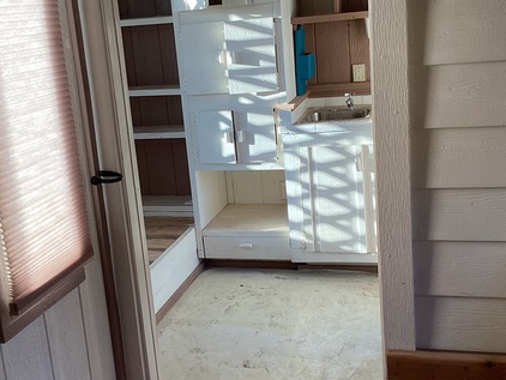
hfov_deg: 40.3
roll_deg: +4.0
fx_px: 687
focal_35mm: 47
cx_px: 209
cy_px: 175
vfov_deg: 30.9
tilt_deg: -13.5
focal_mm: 3.3
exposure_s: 1/120
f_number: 2.4
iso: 64
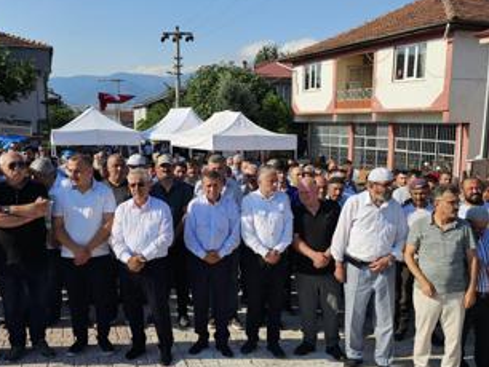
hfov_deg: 52.5
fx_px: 495
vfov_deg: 40.7
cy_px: 204
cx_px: 224
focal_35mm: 35
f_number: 1.7
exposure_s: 1/1036
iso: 10
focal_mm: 6.3
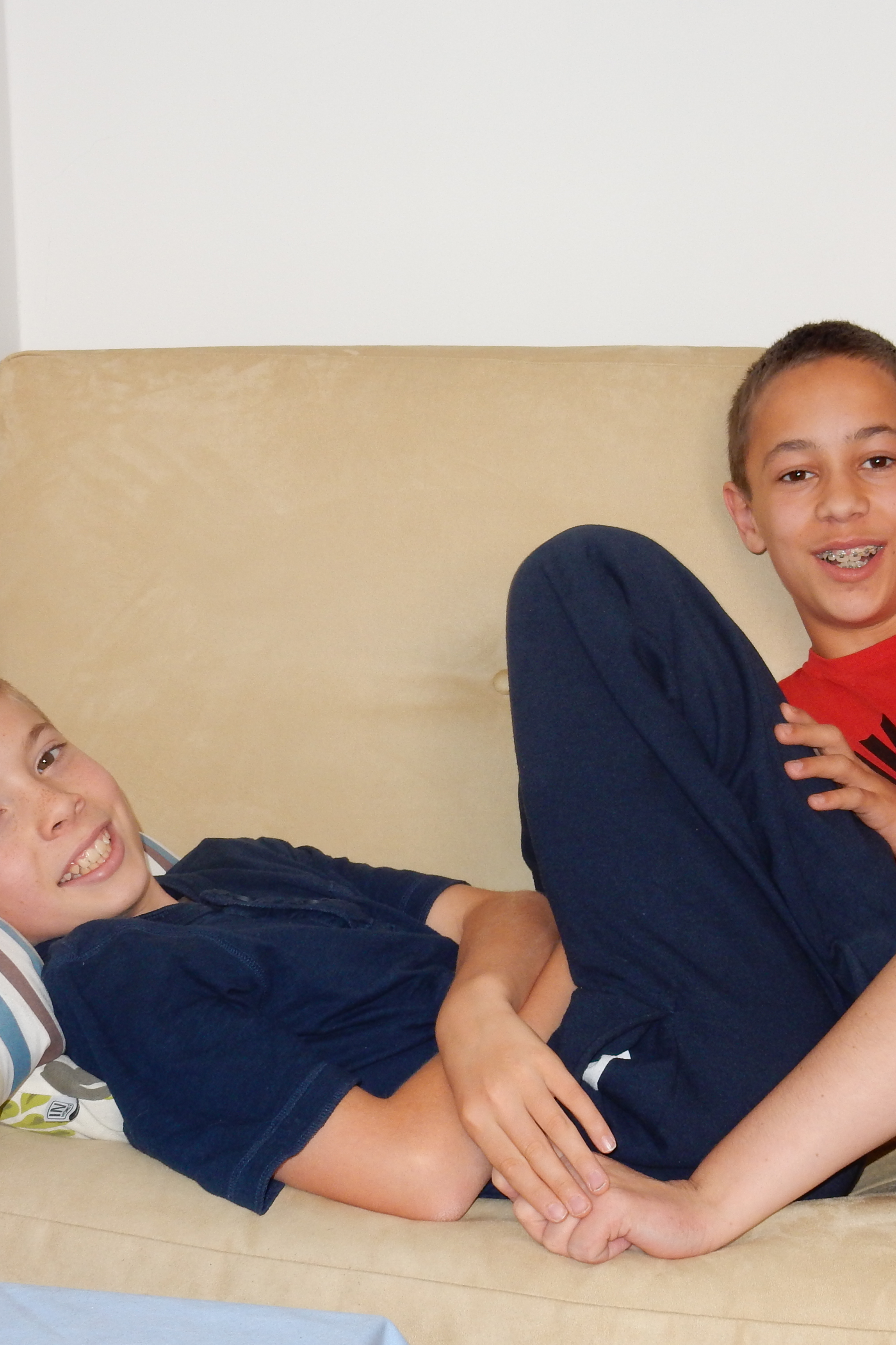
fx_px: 2651
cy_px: 671
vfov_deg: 28.5
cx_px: 707
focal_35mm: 71
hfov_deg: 19.0
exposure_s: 1/30
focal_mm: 9
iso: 200
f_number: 4.5
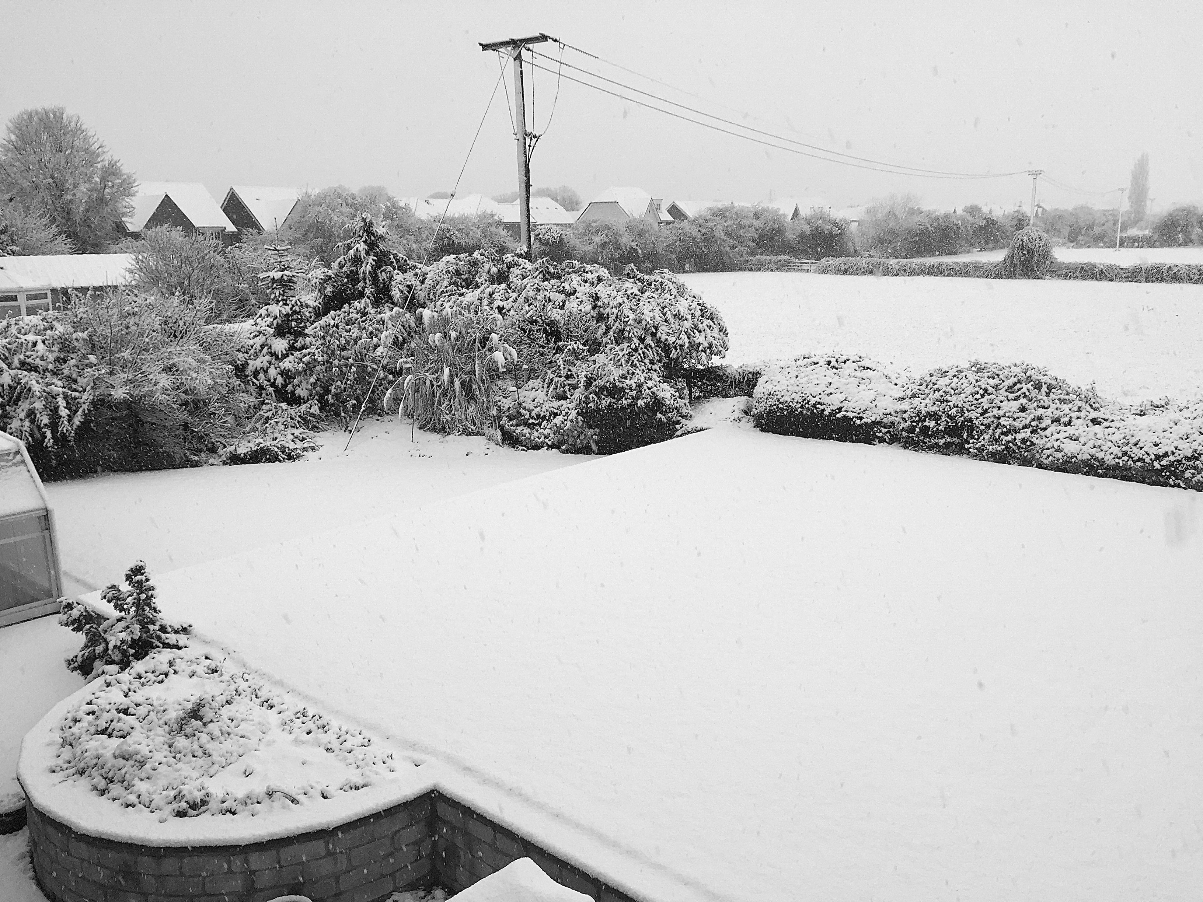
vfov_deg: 48.2
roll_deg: +0.8
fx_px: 1008
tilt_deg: -13.7
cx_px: 602
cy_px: 451
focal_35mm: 29
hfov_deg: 61.7
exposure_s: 1/107
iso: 32
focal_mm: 4.15
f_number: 2.2
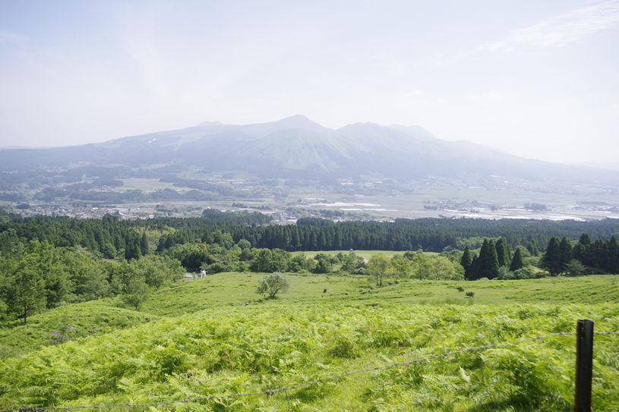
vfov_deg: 47.9
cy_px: 206
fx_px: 464
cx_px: 310
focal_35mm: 27
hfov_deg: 67.4
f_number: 5.6
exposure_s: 1/500
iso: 200
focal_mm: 18
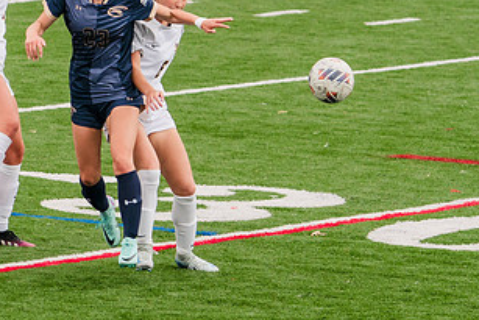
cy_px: 91
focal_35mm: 563
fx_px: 7494
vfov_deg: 2.4
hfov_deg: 3.7
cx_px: 168
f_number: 5.6
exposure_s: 1/1600
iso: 640
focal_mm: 200
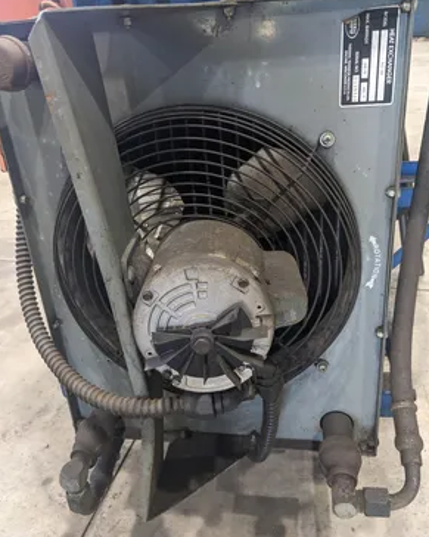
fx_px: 460
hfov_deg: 50.0
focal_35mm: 29
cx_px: 217
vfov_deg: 60.4
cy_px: 255
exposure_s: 1/40
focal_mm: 4.38
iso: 146
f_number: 1.73
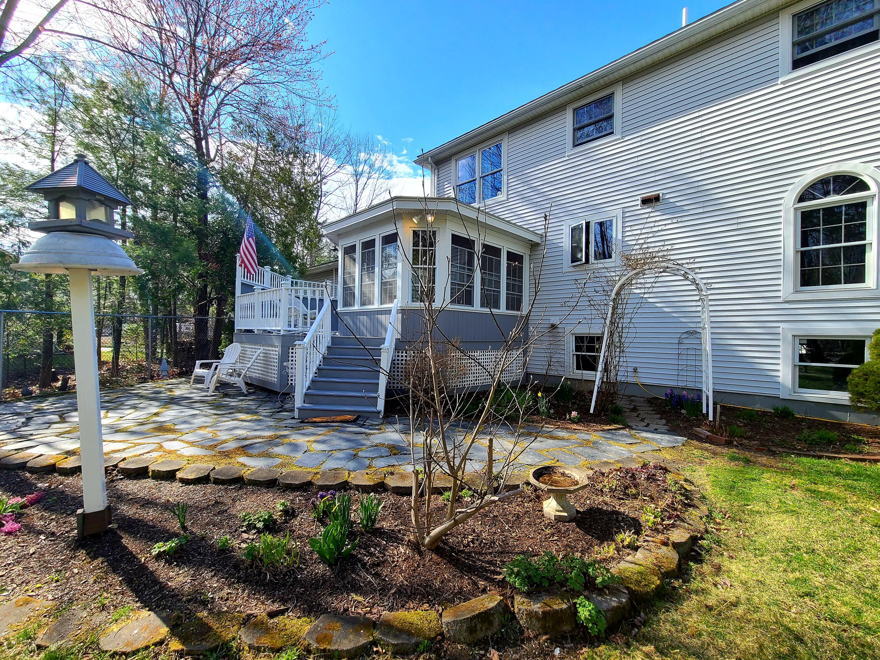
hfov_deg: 106.2
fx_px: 330
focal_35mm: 13
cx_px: 440
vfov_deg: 89.9
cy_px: 330
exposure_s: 1/909
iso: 50
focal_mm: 2.2
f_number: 2.2
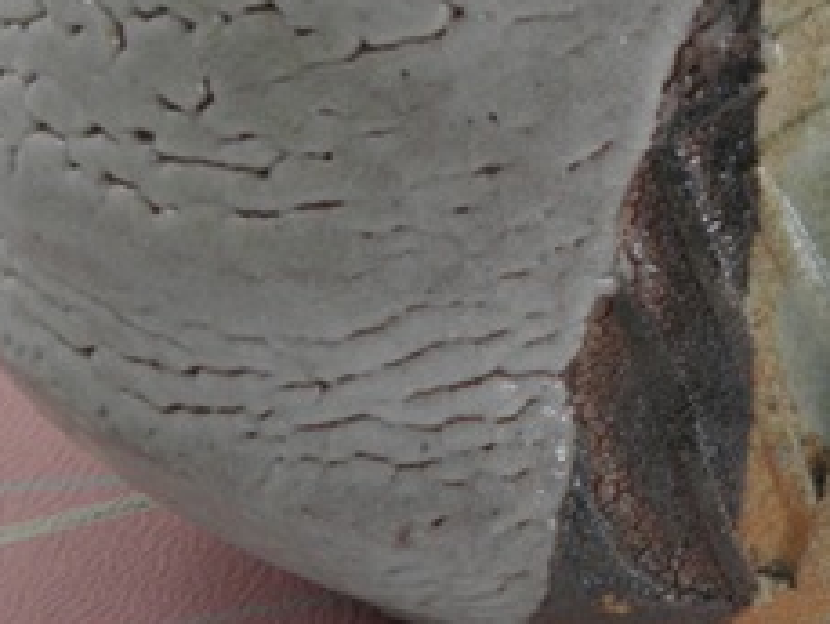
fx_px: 2951
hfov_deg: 15.5
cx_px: 960
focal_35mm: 123
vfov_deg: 11.9
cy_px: -33
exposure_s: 1/15
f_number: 3.3
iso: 125
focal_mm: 7.87
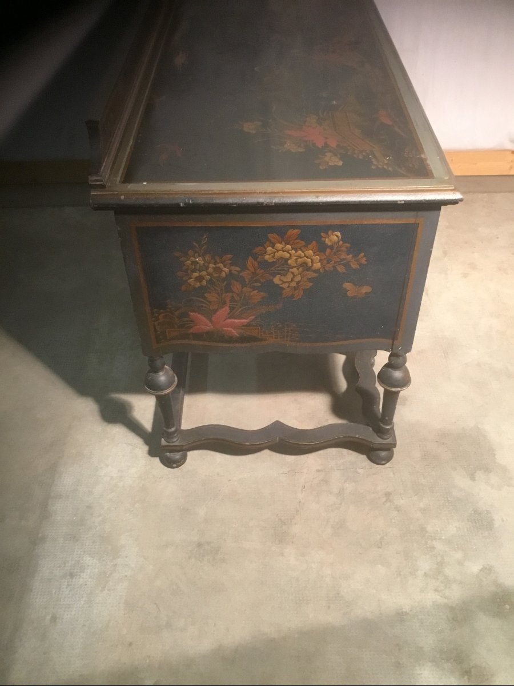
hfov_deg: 45.4
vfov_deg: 58.4
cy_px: 343
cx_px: 257
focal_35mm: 31
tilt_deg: -42.8
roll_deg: -0.2
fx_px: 614
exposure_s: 1/20
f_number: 2.4
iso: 200
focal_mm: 3.3
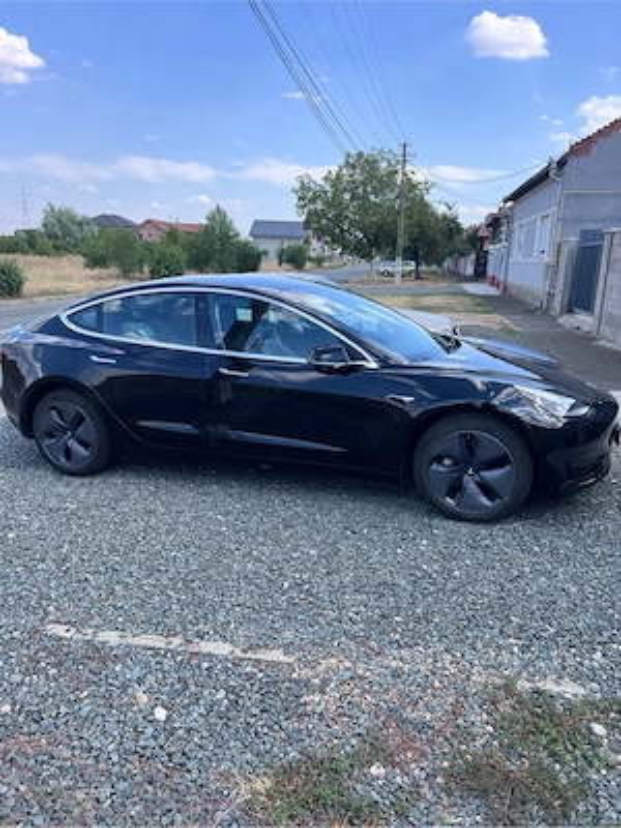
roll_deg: -1.1
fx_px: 622
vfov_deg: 67.3
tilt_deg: -12.8
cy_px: 414
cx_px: 310
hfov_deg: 53.1
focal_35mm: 26
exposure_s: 1/1645
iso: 50
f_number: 1.5
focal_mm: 5.7
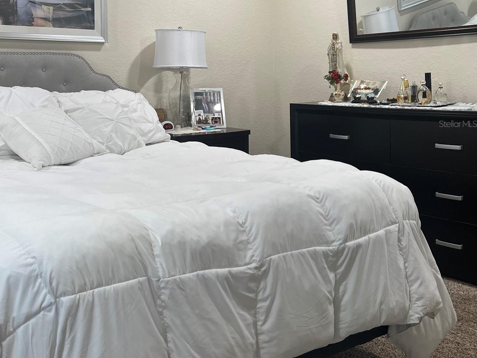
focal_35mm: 37
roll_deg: +0.6
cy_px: 124
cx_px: 140
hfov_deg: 48.8
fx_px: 510
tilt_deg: -3.6
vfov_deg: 38.3
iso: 64
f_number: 1.5
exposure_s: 1/60
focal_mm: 5.7
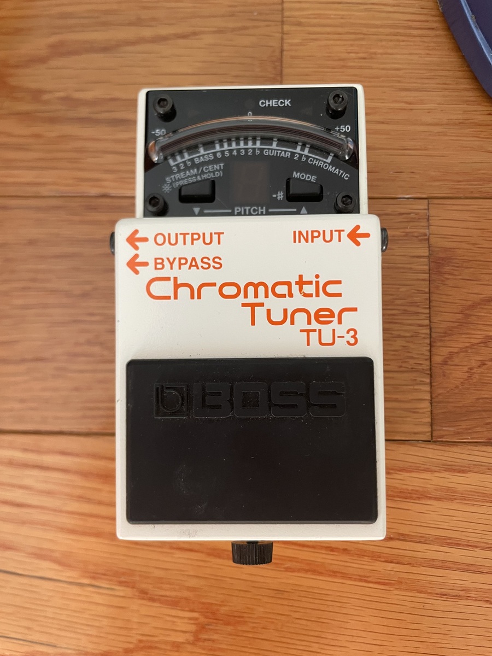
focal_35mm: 26
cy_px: 328
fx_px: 493
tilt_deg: -84.2
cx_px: 246
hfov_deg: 53.1
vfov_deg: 67.3
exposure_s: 1/60
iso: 200
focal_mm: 4.2
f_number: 1.6
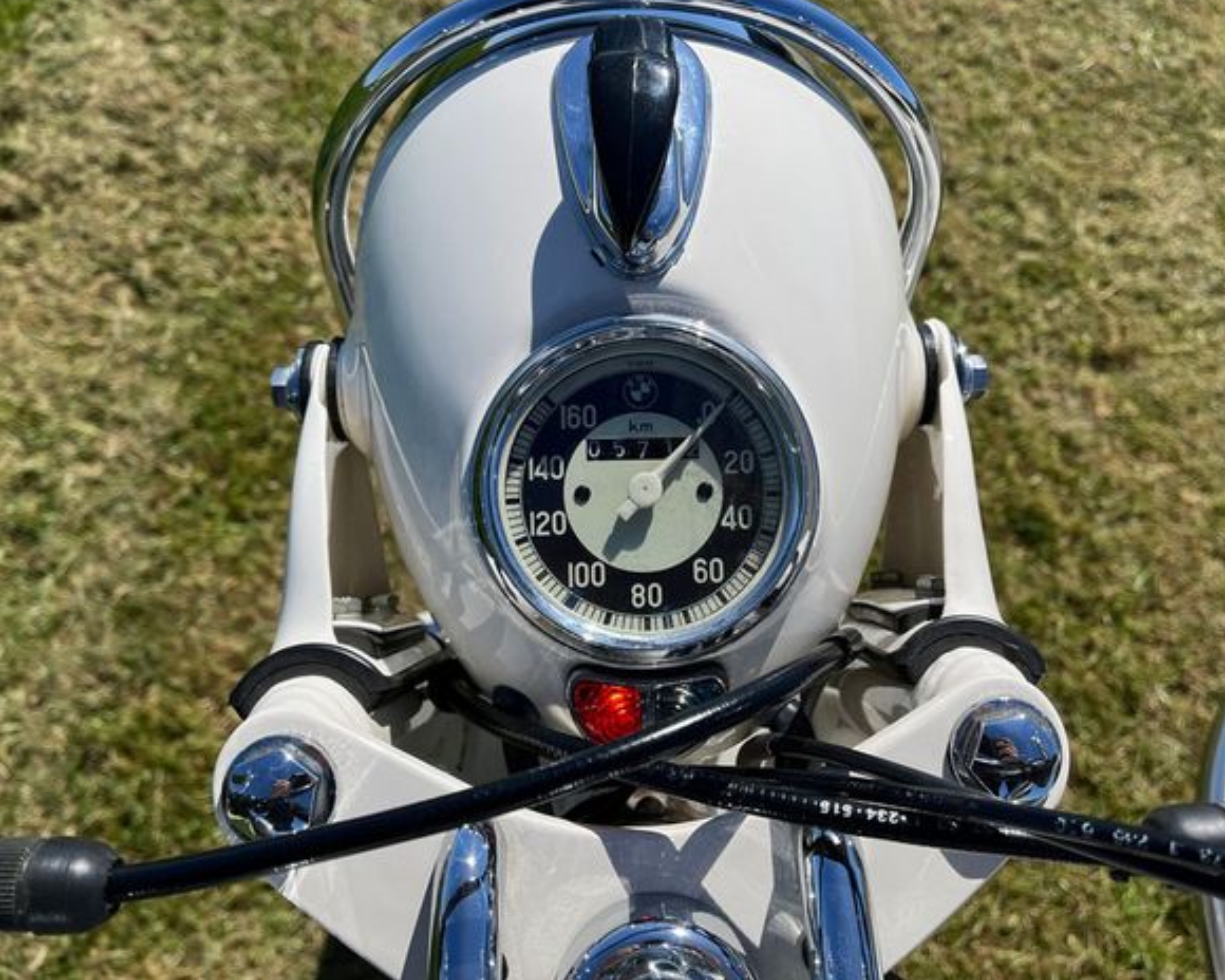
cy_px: 475
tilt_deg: -57.6
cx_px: 642
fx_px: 1015
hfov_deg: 62.2
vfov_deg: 51.5
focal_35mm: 28
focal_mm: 5.1
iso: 50
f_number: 1.6
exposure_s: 1/5076
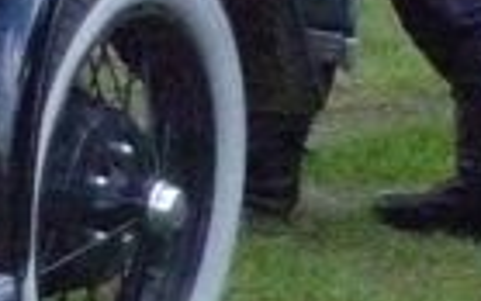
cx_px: -1093
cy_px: 16
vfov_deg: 5.5
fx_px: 3134
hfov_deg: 7.4
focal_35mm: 239
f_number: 2.8
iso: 1000
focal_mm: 5.5
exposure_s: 1/1000
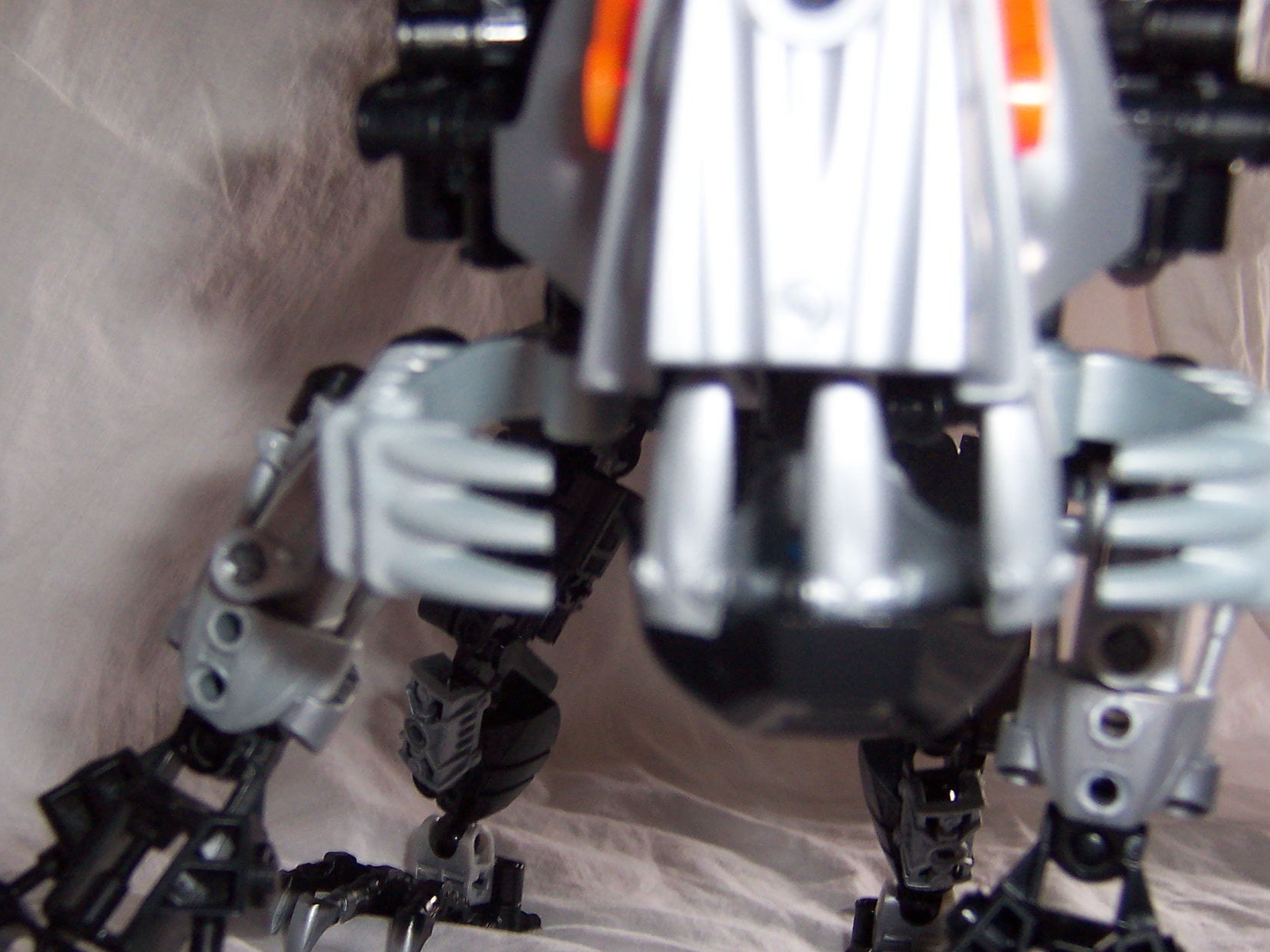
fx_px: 1614
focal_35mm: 44
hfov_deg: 42.9
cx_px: 601
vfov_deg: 32.9
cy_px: 478
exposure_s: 1/60
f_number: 2.8
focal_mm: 5.6
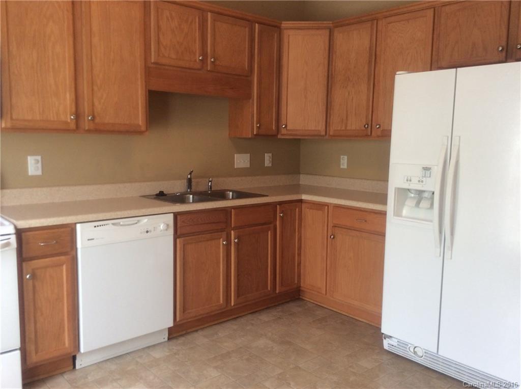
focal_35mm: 33
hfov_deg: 55.4
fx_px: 496
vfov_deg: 42.8
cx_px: 260
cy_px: 194
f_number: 2.4
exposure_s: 1/24
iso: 40
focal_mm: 3.3
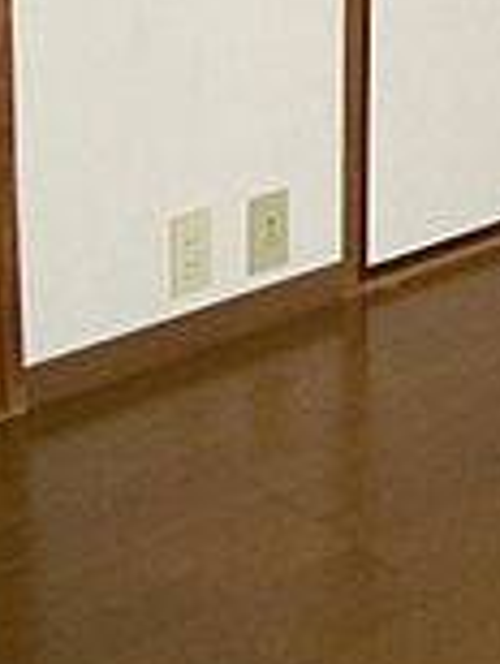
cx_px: 685
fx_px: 2093
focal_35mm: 109
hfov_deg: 13.1
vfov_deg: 17.1
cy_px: -172
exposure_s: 1/200
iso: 100
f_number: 2.6
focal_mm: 5.8
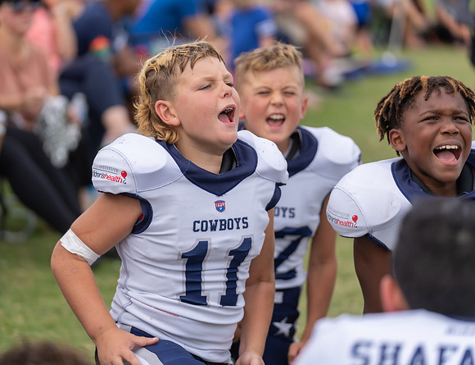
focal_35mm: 141
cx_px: 202
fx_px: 1957
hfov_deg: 13.8
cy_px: 182
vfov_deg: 10.6
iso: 100
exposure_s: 1/640
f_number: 2.8
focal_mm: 129
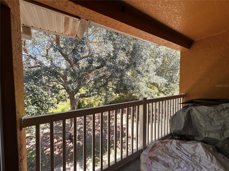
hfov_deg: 102.1
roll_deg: -0.2
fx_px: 93
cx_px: 114
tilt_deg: -1.9
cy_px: 86
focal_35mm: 14
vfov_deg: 85.7
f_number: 2.2
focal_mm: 2.22
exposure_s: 1/140
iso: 40
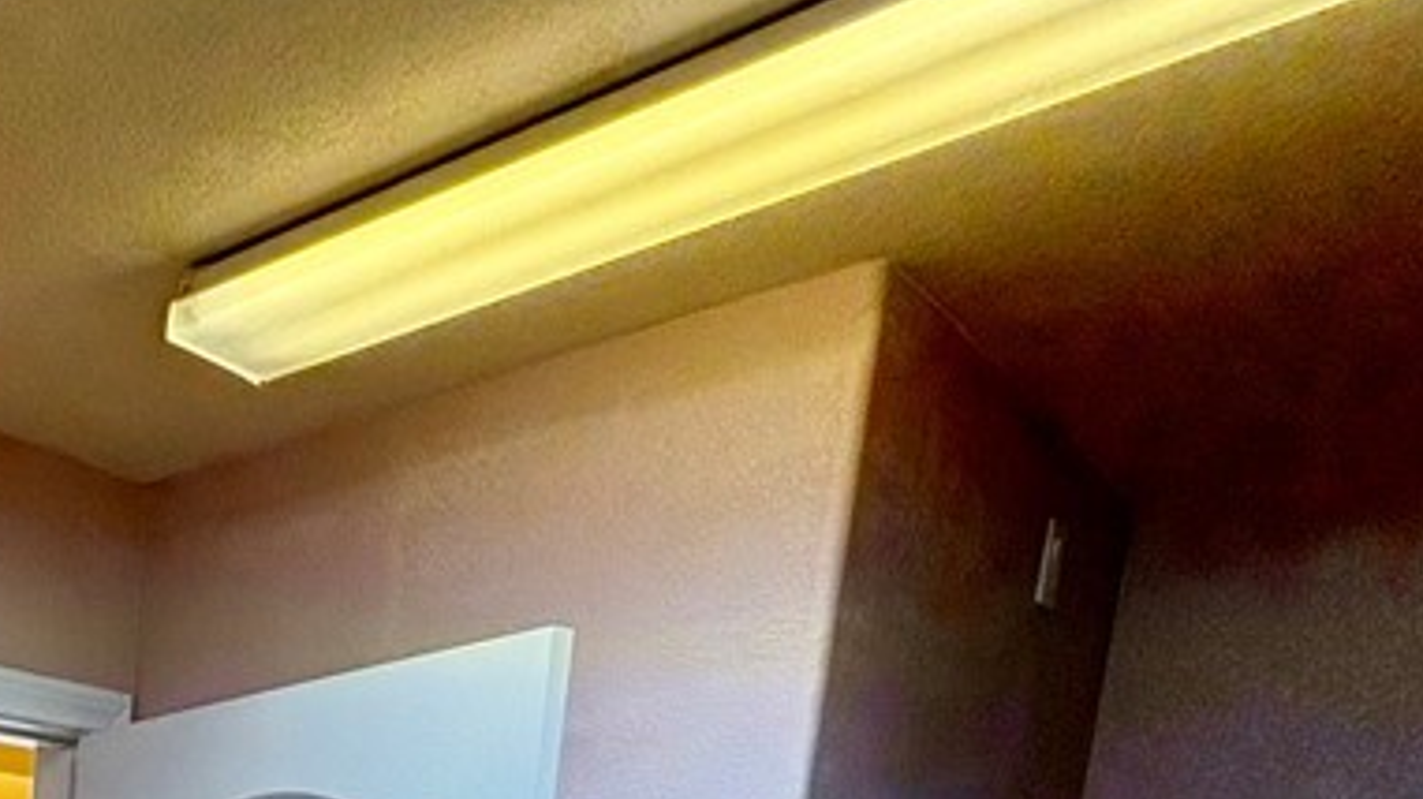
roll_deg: -0.3
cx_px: -355
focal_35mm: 41
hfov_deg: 36.1
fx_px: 1546
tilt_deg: -11.0
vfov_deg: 21.8
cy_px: 1322
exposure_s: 1/120
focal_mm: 2.22
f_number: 2.2
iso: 125
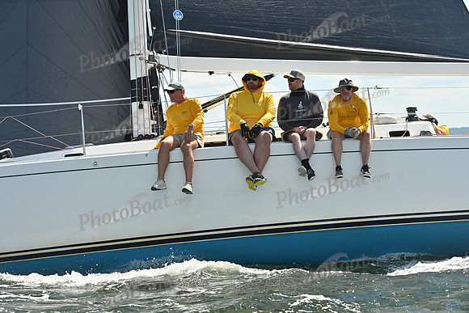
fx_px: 1277
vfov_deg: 14.0
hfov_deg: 20.8
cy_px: 156
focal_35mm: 98
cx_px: 234
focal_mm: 98
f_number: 7.1
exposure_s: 1/1250
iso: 250
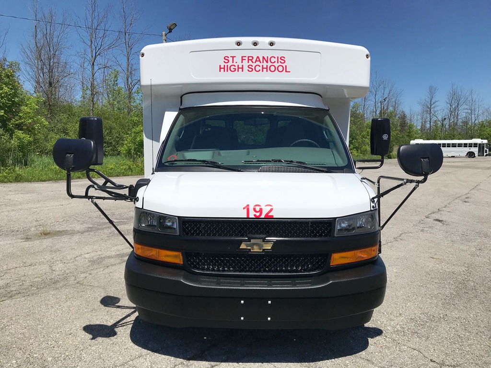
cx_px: 246
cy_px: 184
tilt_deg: -4.2
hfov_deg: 63.4
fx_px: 397
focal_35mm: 28
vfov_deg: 49.7
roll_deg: +0.4
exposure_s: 1/4808
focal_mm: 3.99
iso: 20
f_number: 1.8
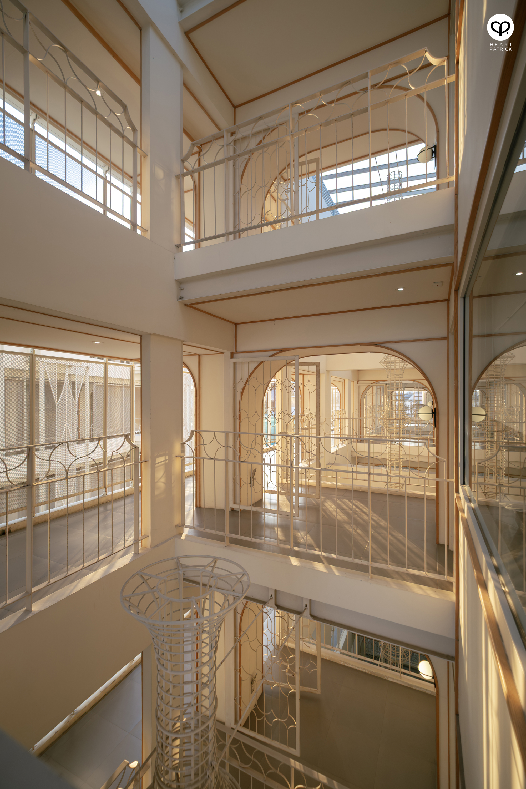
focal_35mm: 16
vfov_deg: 96.7
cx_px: 263
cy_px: 394
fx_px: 351
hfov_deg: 73.7
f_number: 4
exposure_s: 1/125
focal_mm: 10.5
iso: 400
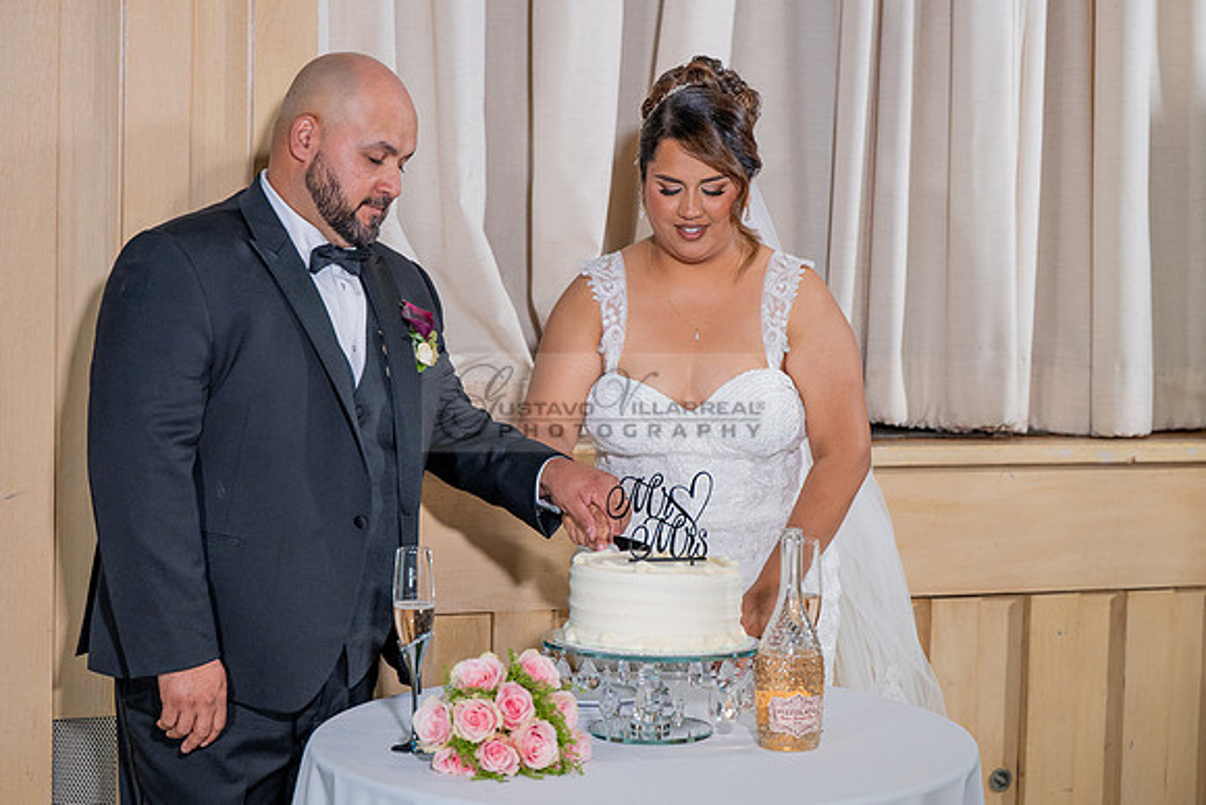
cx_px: 603
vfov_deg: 18.7
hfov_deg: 27.7
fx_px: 2446
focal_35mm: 73
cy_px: 402
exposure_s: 1/200
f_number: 3.2
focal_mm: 70
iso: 1600
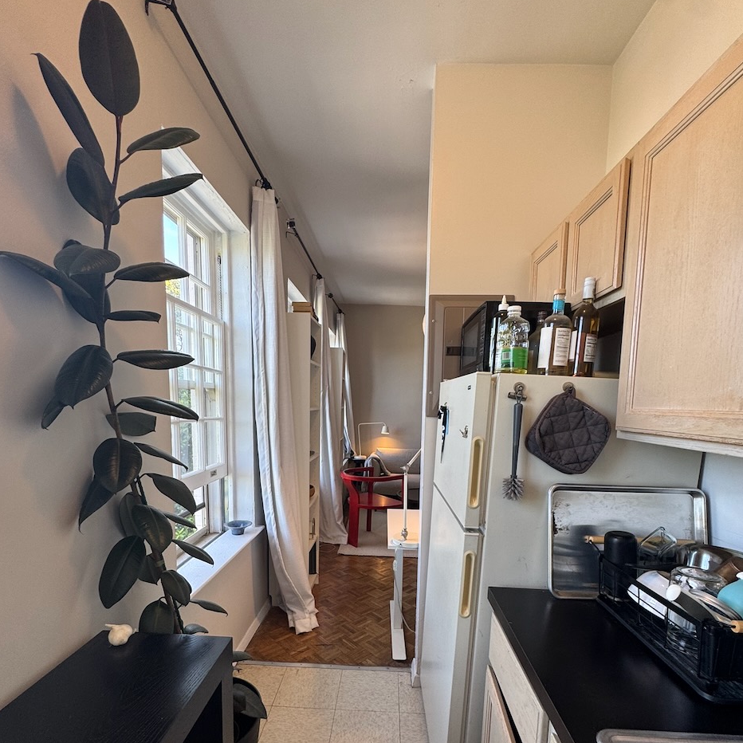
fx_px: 413
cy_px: 454
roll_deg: -1.5
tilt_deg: -5.6
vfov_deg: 82.7
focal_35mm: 17
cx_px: 375
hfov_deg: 84.0
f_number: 2.2
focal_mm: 2.22
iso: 80
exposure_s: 1/99
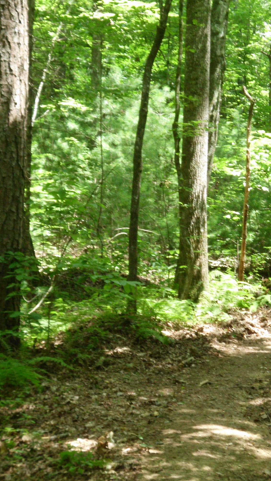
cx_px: 272
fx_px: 1315
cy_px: 227
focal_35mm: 103
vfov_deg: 20.7
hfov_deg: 11.6
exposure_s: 1/60
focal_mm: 11.31
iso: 200
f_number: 4.5
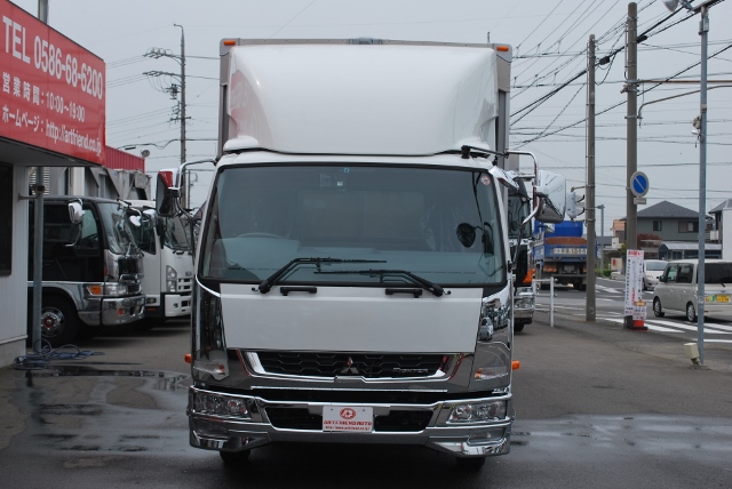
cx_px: 366
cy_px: 244
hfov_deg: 37.8
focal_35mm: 52
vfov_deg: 25.8
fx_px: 1068
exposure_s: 1/200
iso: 100
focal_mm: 35
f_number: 7.1
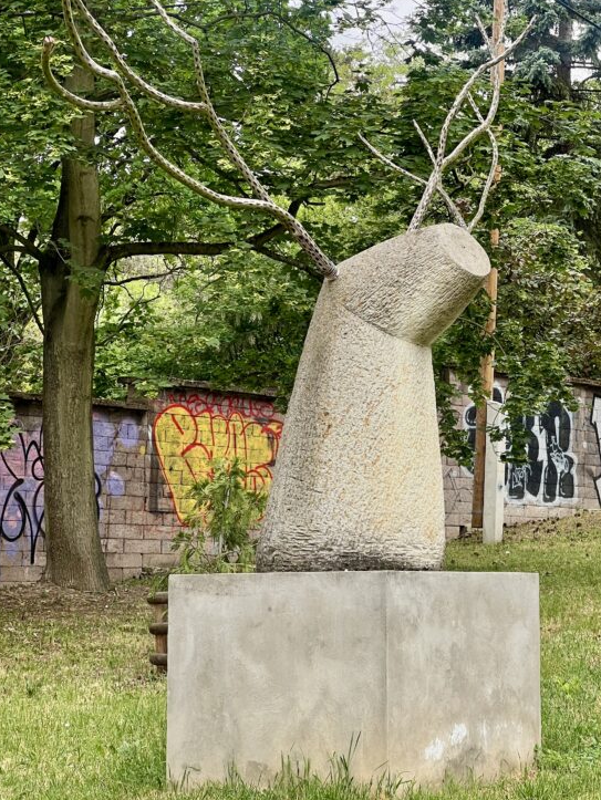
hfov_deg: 13.6
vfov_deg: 18.0
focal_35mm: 109
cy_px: 342
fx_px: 2521
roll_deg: -0.2
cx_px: 415
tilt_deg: +6.7
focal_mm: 9
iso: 32
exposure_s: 1/165
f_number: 2.8
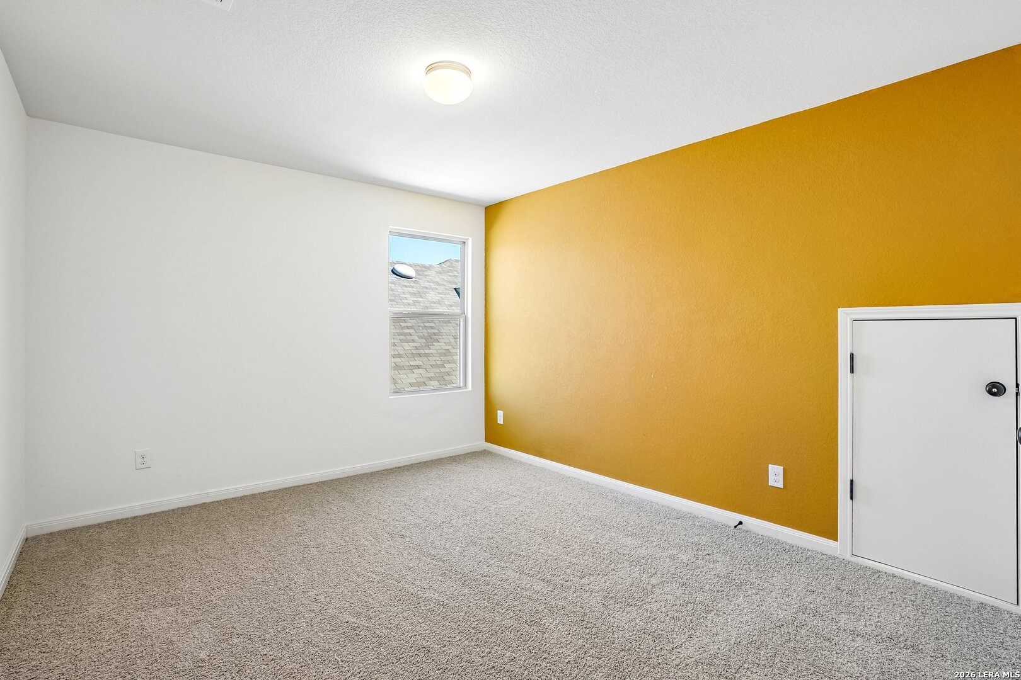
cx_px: 510
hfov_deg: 96.7
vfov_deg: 73.7
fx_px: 454
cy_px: 340
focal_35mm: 16
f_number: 8
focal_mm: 16
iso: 400
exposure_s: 1/20
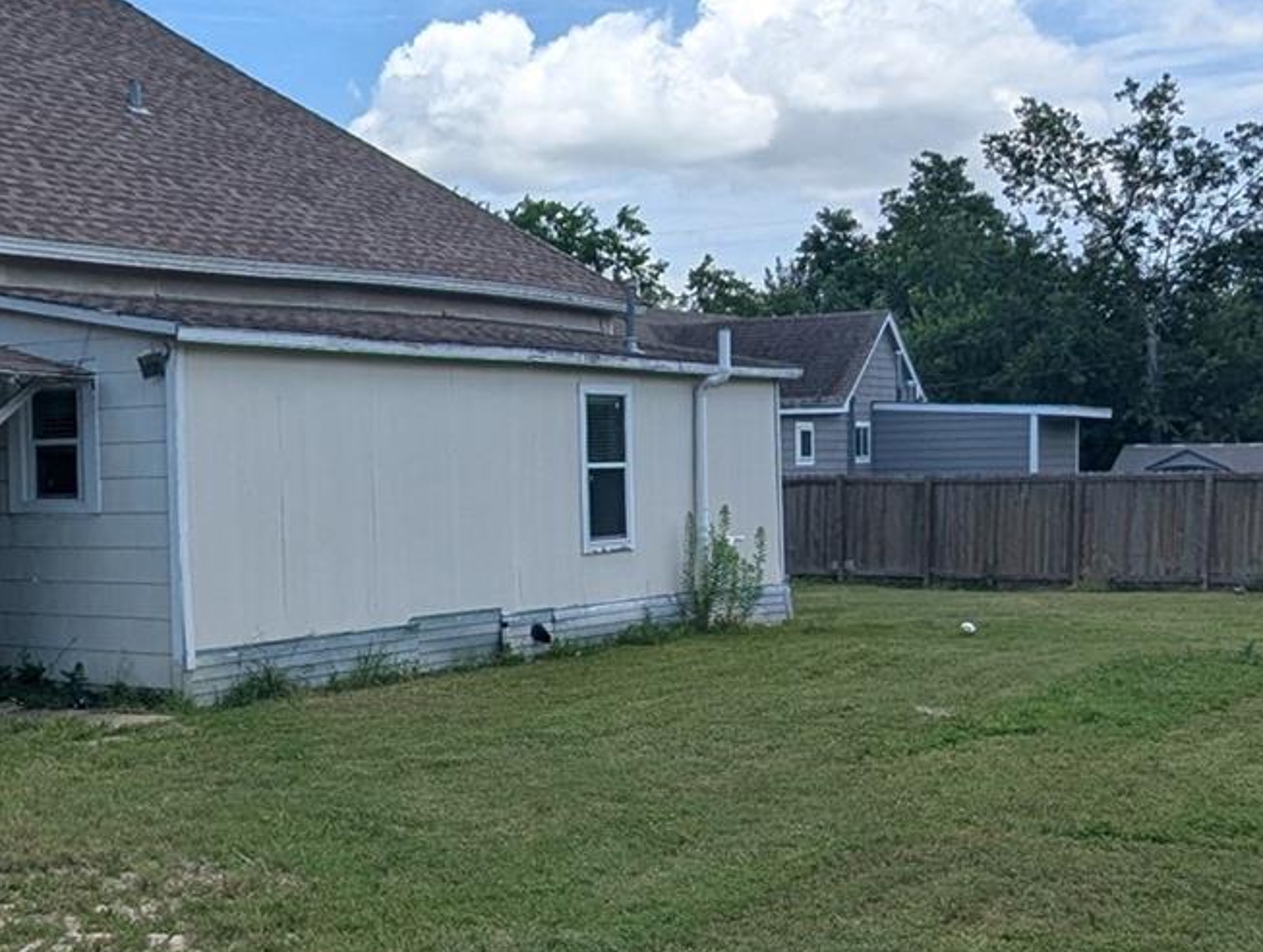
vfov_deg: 29.1
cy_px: 573
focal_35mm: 50
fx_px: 1827
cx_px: 298
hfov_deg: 37.1
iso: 56
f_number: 2.2
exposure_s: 1/2037
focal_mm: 2.35
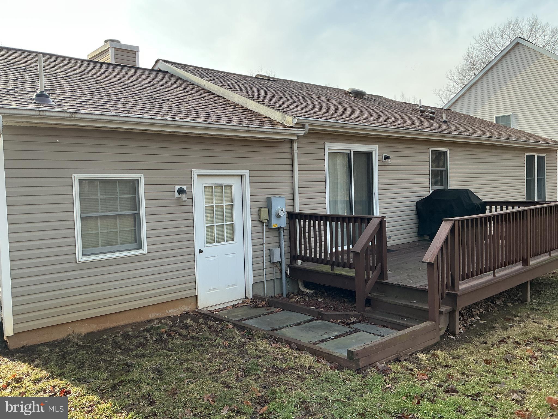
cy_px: 210
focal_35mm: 29
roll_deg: +2.0
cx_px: 279
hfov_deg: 61.7
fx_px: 467
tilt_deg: -4.5
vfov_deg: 48.2
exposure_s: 1/409
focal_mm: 3
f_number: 1.8
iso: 25
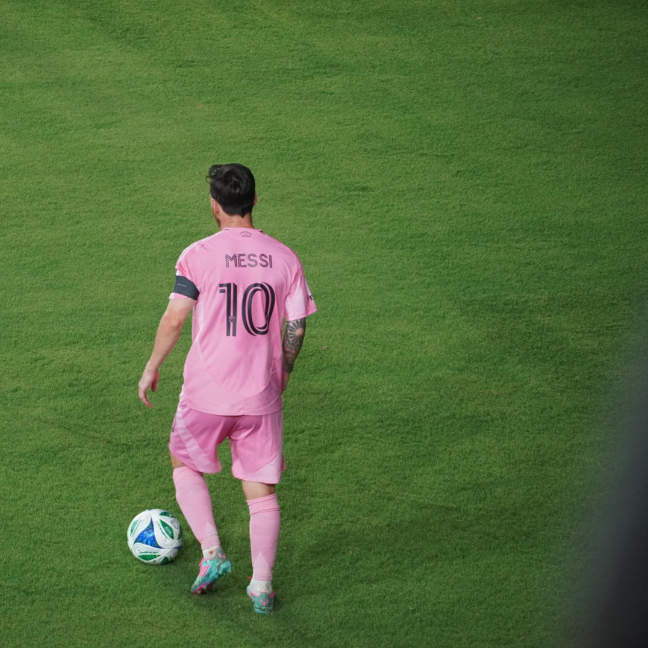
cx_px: 170
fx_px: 5478
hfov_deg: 6.8
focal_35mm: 259
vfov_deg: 6.8
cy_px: 323
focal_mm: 135
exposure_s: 1/250
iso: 2000
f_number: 5.6
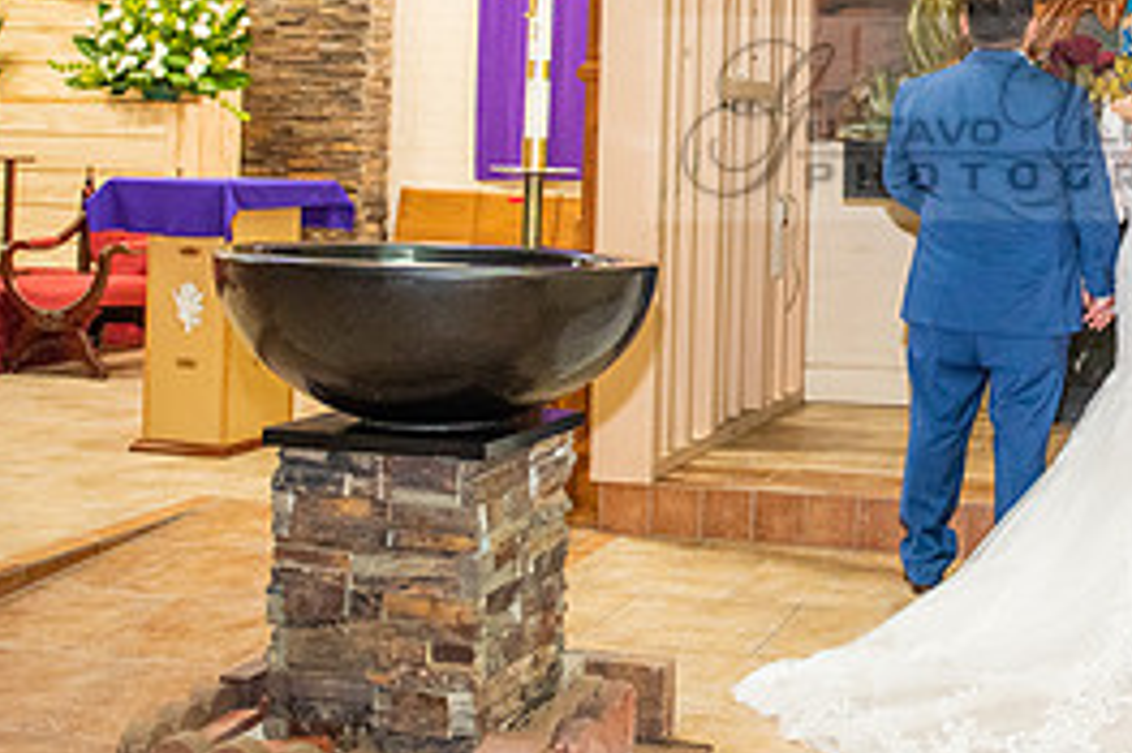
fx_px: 1665
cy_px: 118
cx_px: 1020
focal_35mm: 53
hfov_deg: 35.3
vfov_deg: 24.9
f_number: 2.8
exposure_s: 1/160
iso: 2000
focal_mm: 24
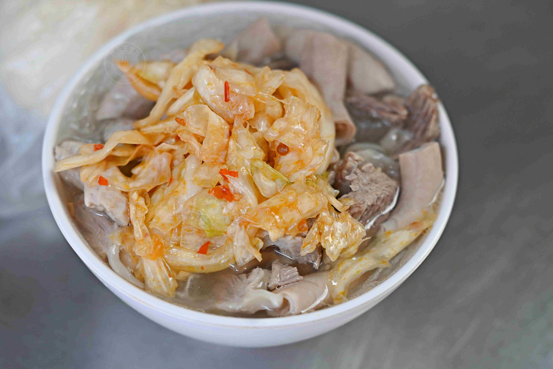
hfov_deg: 27.0
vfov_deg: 18.2
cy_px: 184
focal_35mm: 75
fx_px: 1152
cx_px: 276
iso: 200
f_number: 2.5
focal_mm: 50
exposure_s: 1/200
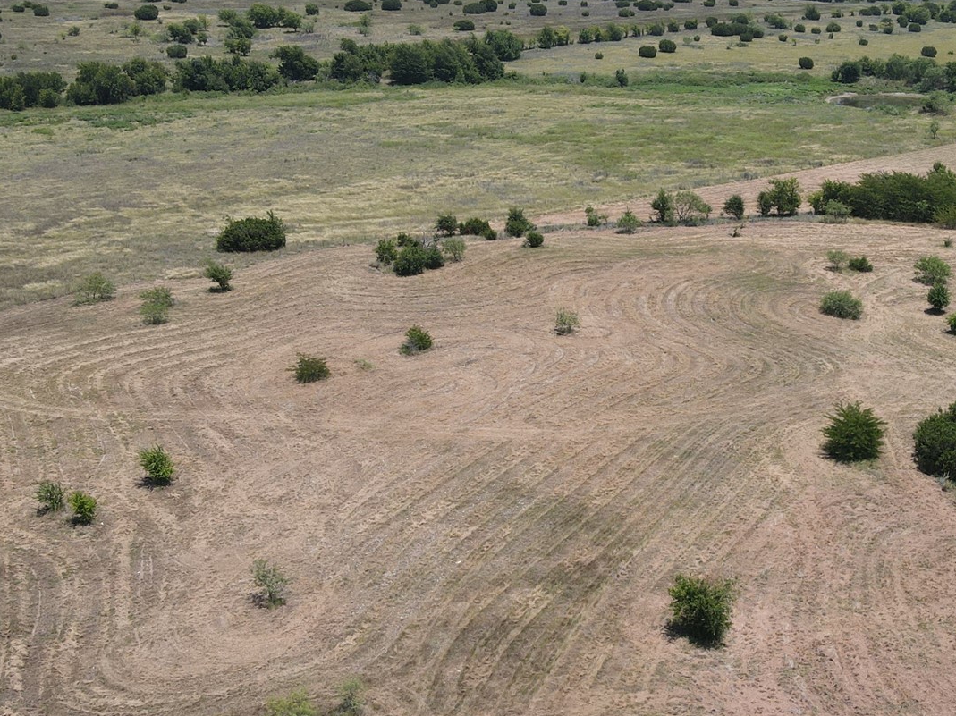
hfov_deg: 40.5
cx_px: 669
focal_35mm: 46
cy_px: 419
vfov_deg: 31.4
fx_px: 1270
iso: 100
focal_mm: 4.5
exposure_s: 1/640
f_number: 2.8
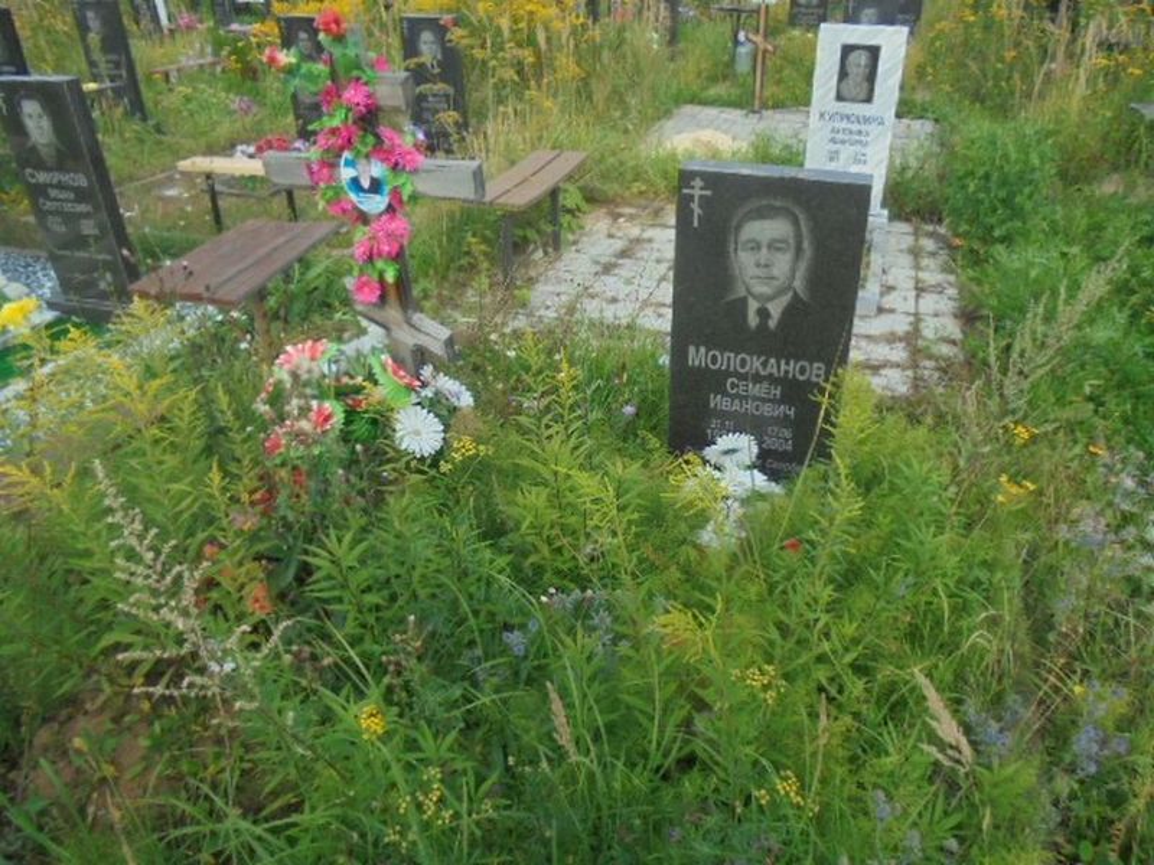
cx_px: 577
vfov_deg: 53.1
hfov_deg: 67.3
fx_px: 867
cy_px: 432
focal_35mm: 26
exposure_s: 1/320
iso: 100
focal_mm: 4.6
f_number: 3.5
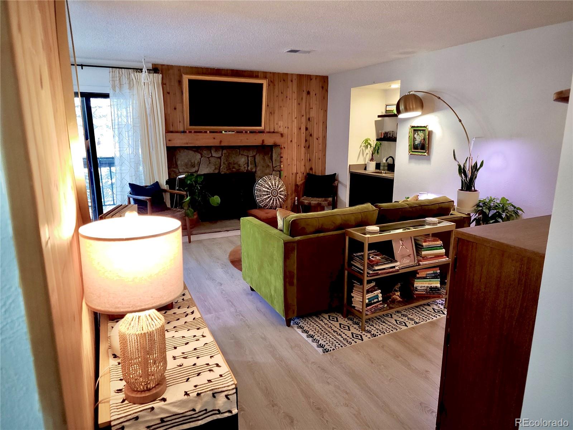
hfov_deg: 73.9
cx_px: 286
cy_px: 215
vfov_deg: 58.9
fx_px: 381
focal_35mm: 23
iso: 160
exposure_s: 1/60
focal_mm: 6.4
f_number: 1.8
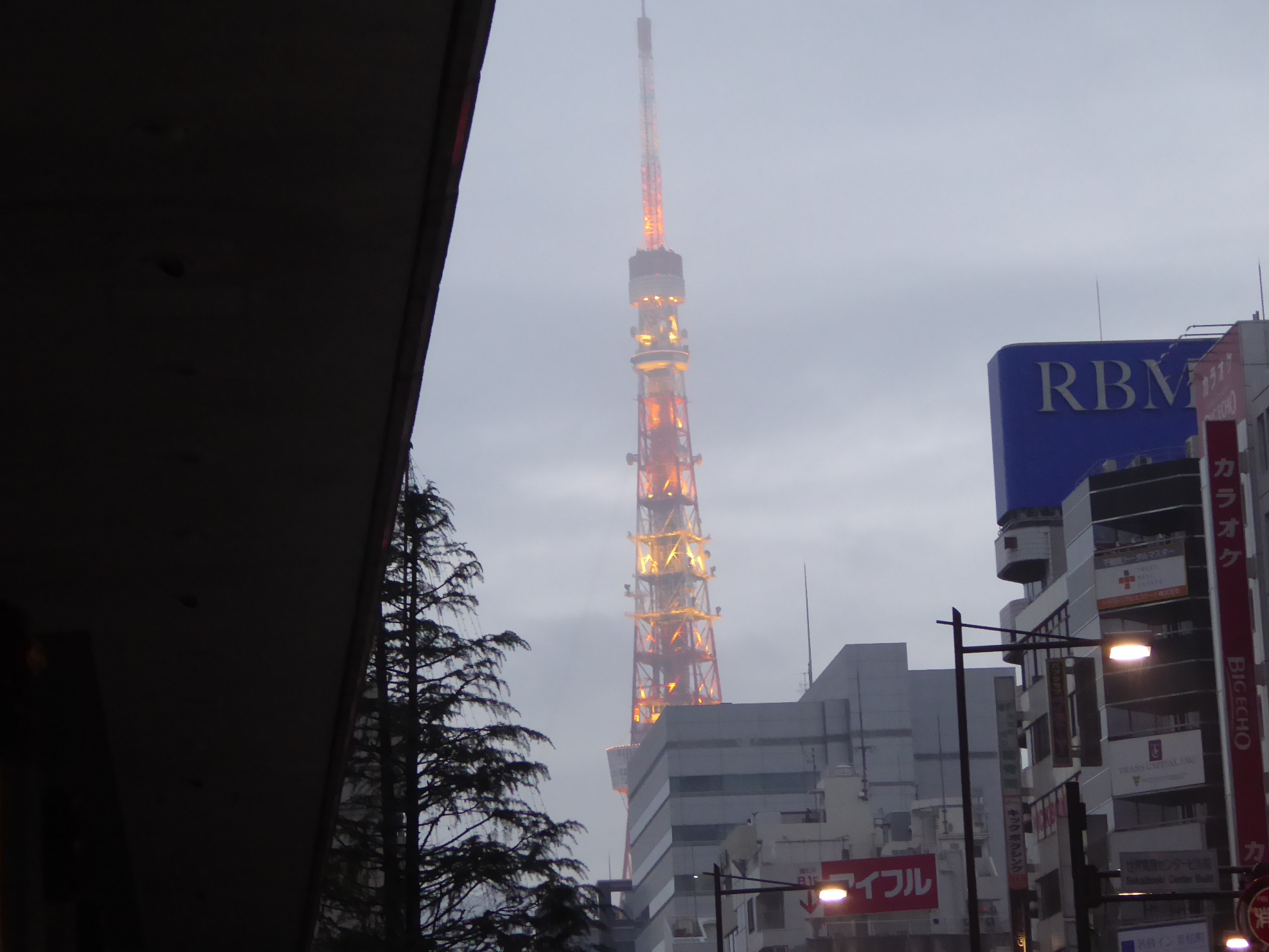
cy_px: 474
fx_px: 4657
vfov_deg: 11.7
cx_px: 598
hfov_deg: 15.5
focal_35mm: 127
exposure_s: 1/15
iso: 400
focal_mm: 16.1
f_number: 4.9
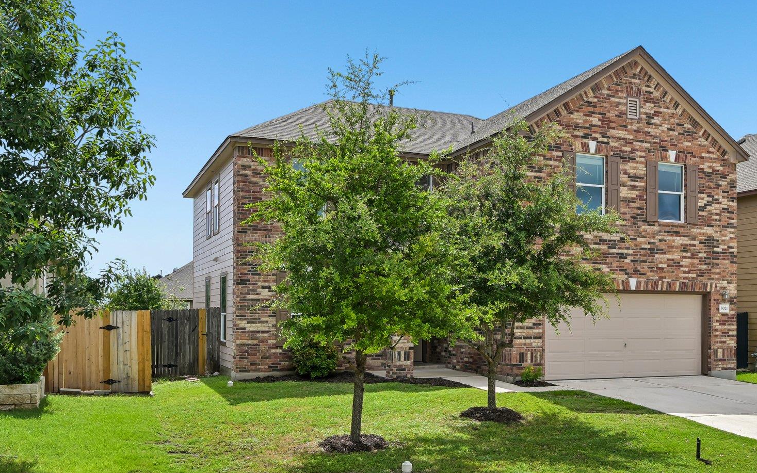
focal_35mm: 37
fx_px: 763
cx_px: 470
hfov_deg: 52.2
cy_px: 310
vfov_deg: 34.2
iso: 100
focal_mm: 17.5
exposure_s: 1/350
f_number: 6.7
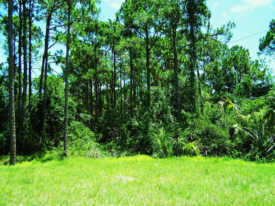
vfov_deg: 37.7
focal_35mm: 38
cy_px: 103
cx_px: 138
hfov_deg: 49.0
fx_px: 302
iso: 80
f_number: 2.8
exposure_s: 1/500
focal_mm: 6.3
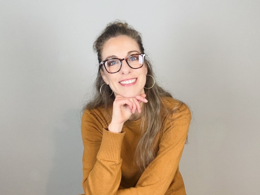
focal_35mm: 23
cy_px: 98
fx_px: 173
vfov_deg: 58.9
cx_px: 130
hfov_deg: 73.9
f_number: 1.9
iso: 80
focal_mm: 2.69
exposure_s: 1/60
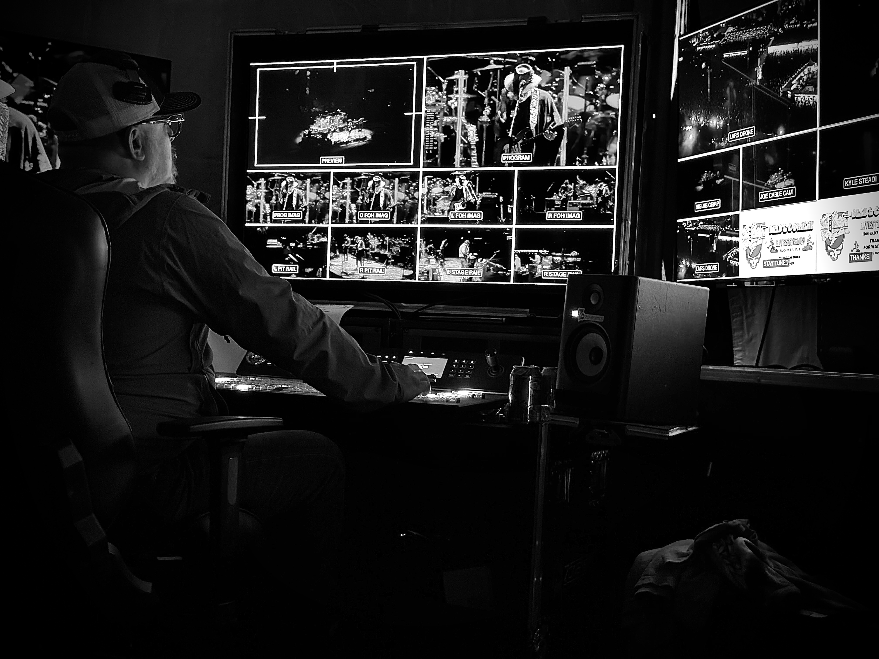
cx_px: 440
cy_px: 330
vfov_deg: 30.3
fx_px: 1219
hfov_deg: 39.7
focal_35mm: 48
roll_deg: -3.8
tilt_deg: +0.9
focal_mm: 6.76
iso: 800
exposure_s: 1/18
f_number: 1.78
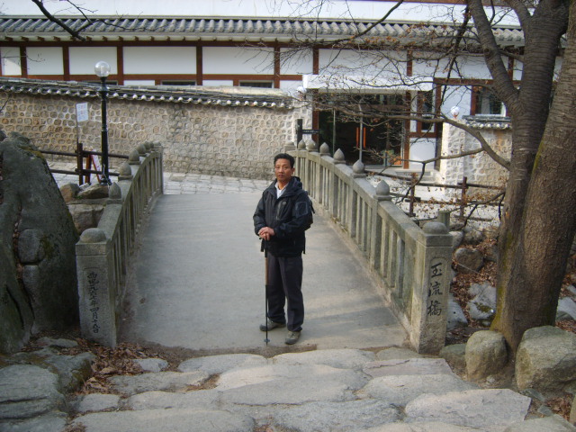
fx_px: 582
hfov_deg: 52.6
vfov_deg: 40.7
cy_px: 216
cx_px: 288
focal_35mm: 35
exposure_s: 1/350
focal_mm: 7.4
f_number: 2.8
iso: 50
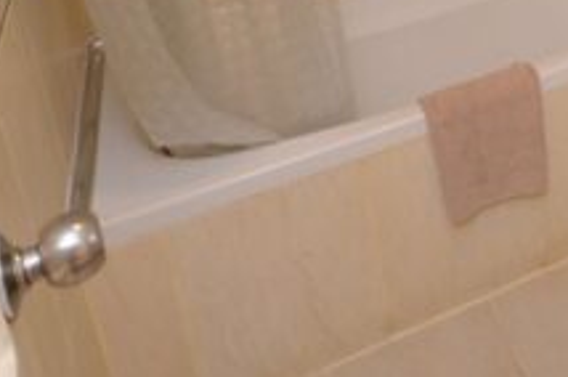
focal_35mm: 56
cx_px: 679
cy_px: -226
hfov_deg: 30.4
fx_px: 882
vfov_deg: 20.0
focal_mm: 10
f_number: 4
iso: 200
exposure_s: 1/25
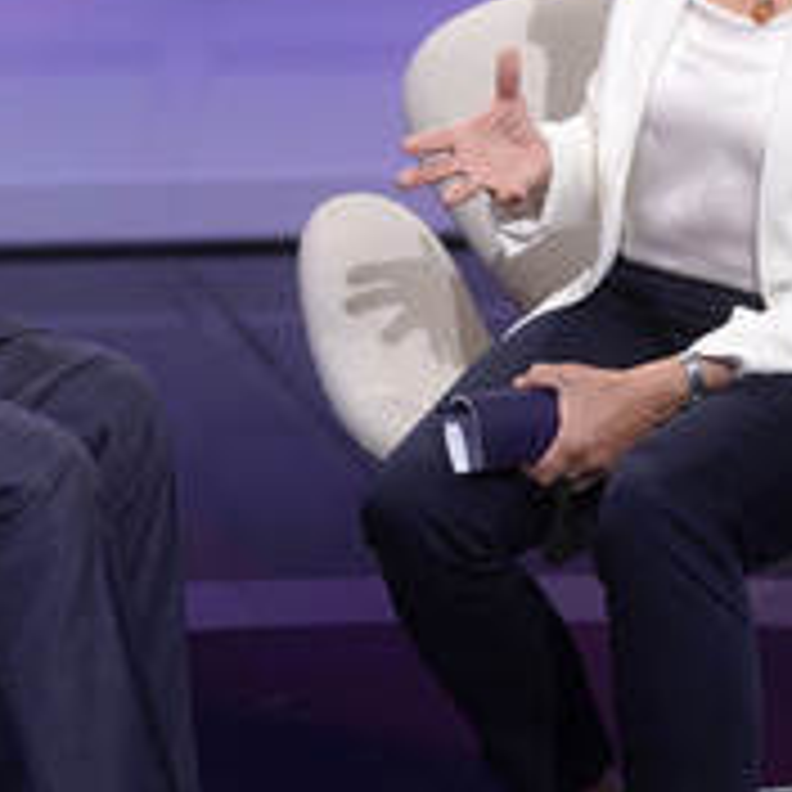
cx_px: 173
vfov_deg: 17.6
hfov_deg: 17.6
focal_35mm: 98
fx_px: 2537
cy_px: 140
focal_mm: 30
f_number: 1.6
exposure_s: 1/400
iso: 640
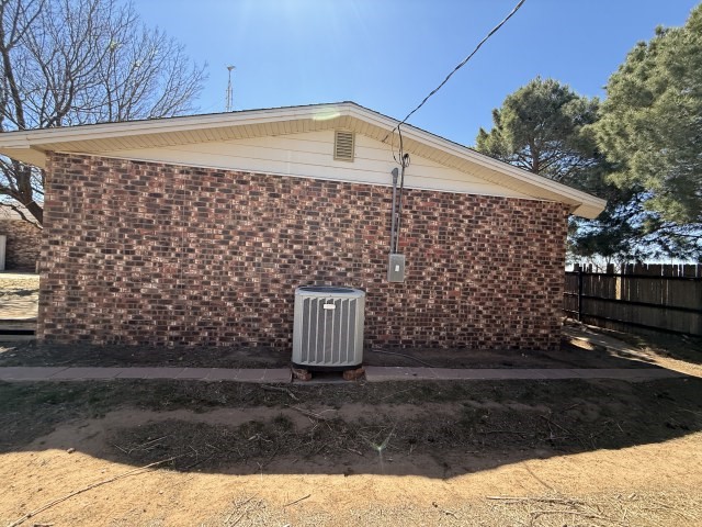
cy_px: 264
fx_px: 284
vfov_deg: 85.7
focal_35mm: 14
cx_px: 351
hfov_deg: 102.1
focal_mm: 2.22
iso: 64
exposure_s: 1/540
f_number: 2.2
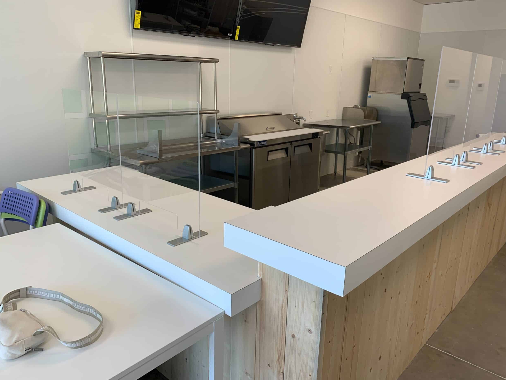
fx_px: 395
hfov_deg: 65.3
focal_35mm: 27
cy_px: 186
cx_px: 258
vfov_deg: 51.4
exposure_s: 1/120
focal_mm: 4.25
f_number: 1.8
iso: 64
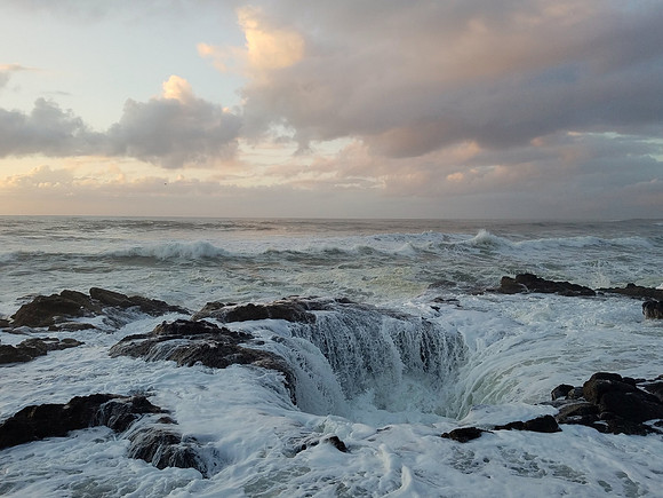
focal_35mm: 26
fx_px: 498
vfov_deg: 53.1
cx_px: 332
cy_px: 249
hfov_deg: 67.3
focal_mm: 4.2
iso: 50
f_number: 1.7
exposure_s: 1/264
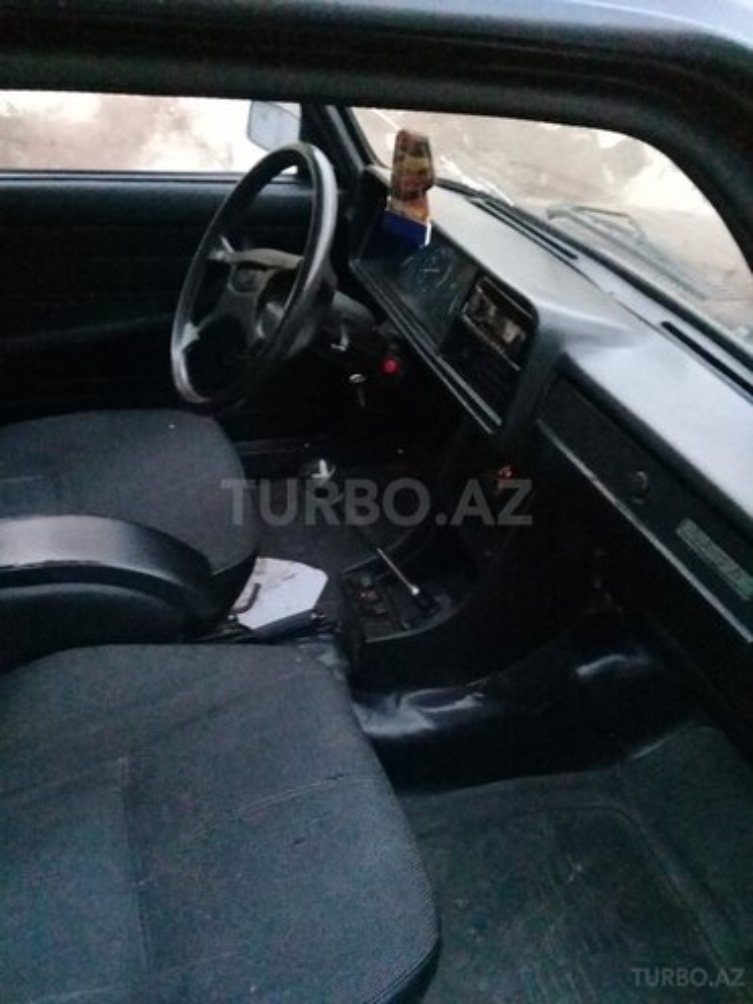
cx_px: 376
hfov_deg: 45.4
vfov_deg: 58.4
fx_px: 899
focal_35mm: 31
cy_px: 502
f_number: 2.2
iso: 1250
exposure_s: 1/17
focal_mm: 3.3
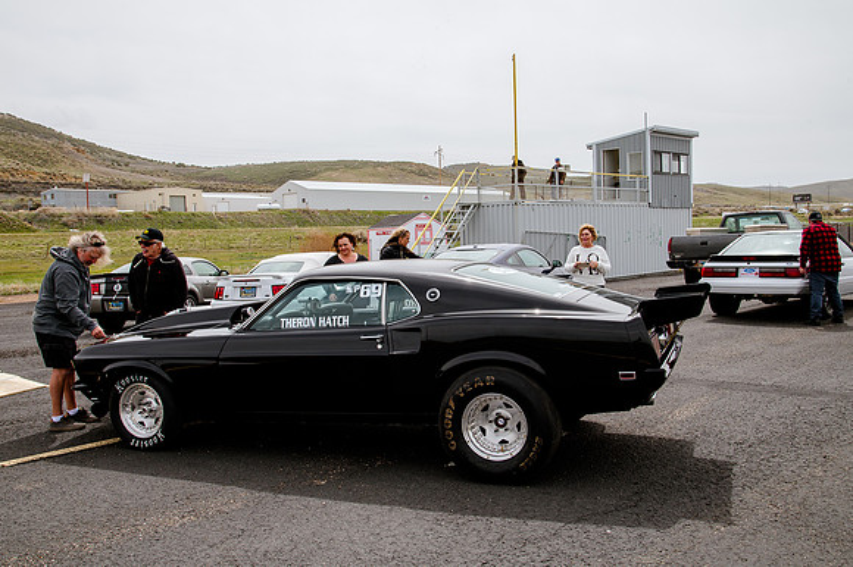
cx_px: 411
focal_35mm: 34
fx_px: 809
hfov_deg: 55.6
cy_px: 277
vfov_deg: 38.7
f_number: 10
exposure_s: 1/400
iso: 200
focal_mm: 31
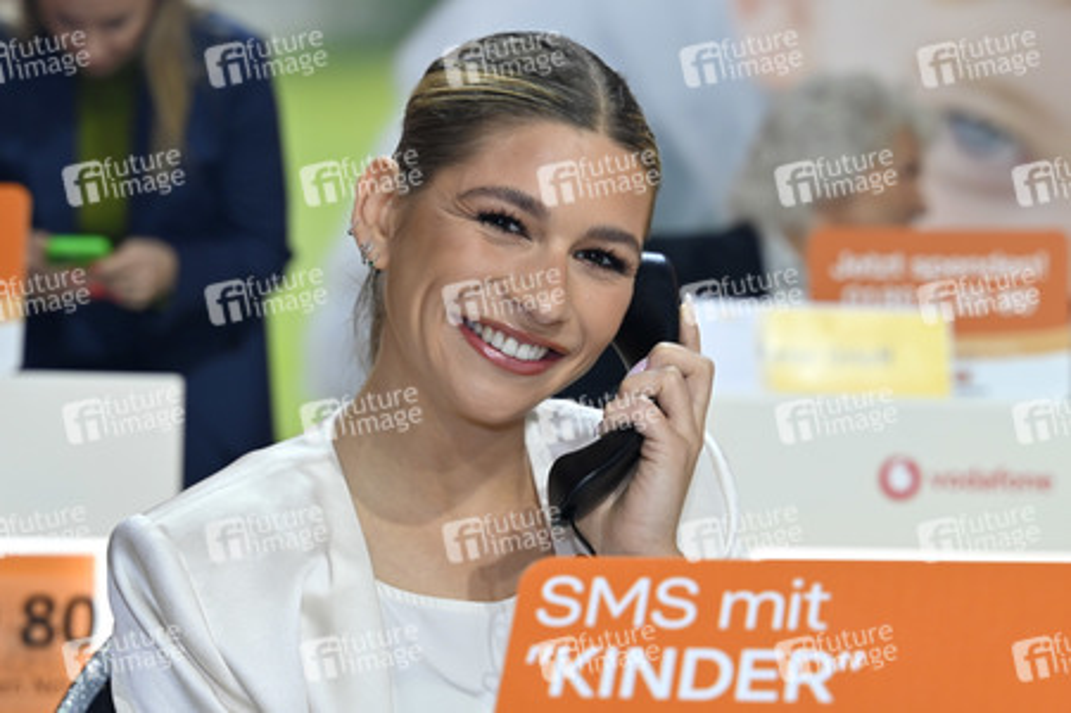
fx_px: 2230
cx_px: 536
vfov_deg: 18.2
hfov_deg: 27.0
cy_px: 356
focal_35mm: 75
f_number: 4
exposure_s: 1/200
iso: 1000
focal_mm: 75
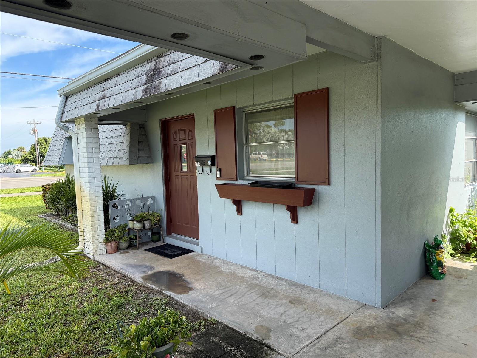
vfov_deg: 56.8
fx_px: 331
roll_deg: +0.7
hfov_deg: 71.6
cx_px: 238
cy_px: 179
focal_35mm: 24
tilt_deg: -4.6
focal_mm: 6.76
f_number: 1.78
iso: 100
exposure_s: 1/1464
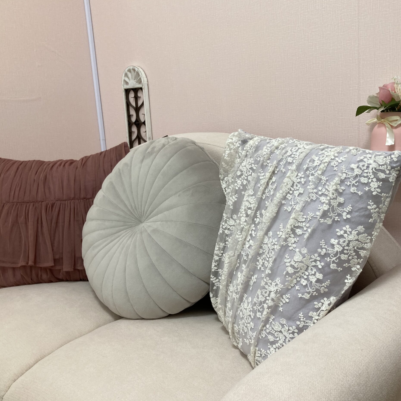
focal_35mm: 34
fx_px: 446
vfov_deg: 48.5
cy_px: 201
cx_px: 228
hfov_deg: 48.3
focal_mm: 3.99
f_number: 1.8
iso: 50
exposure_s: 1/120
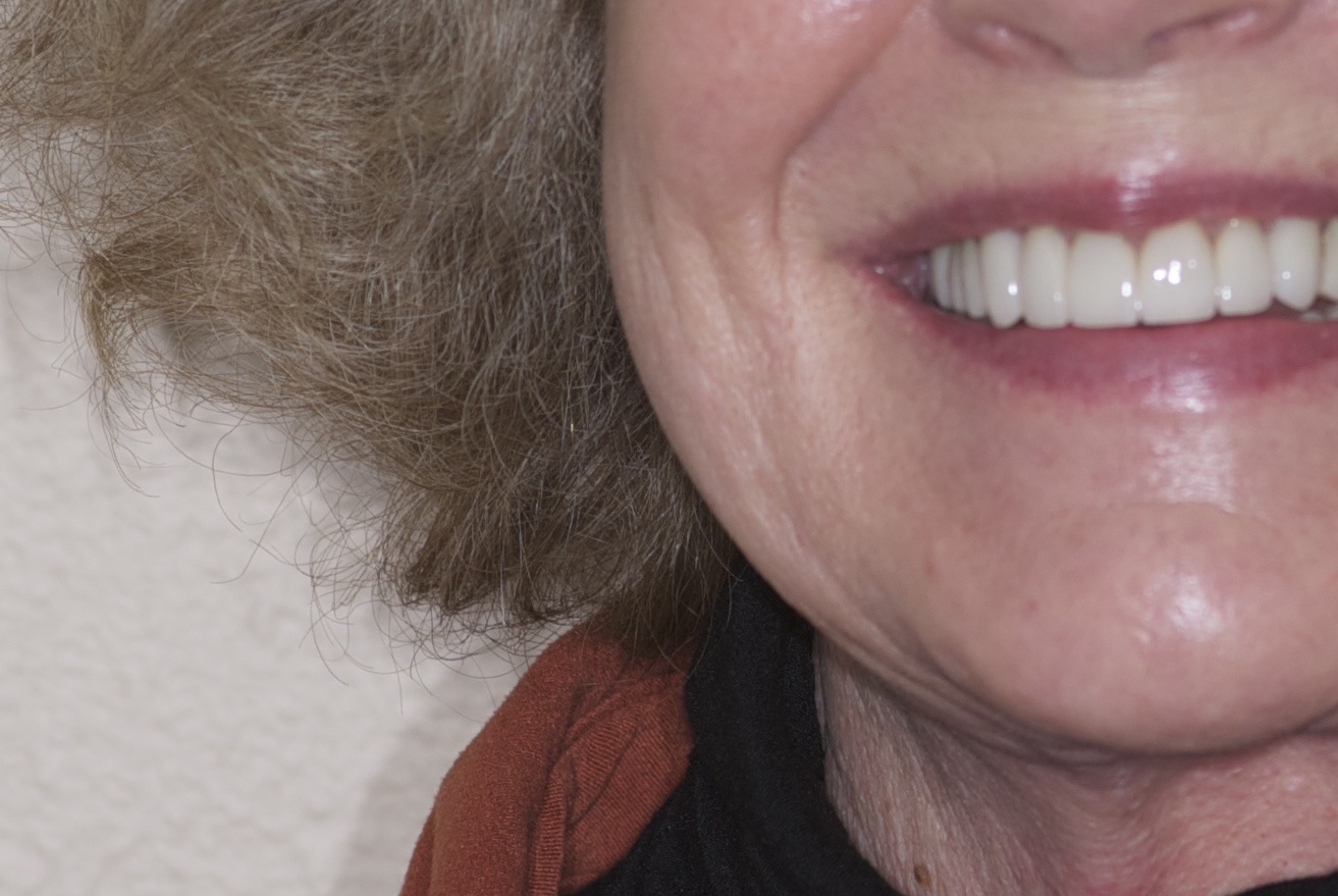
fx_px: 17284
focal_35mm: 464
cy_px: -85
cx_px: 1092
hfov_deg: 4.4
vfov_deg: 3.0
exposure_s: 1/200
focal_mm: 105
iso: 100
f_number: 4.5
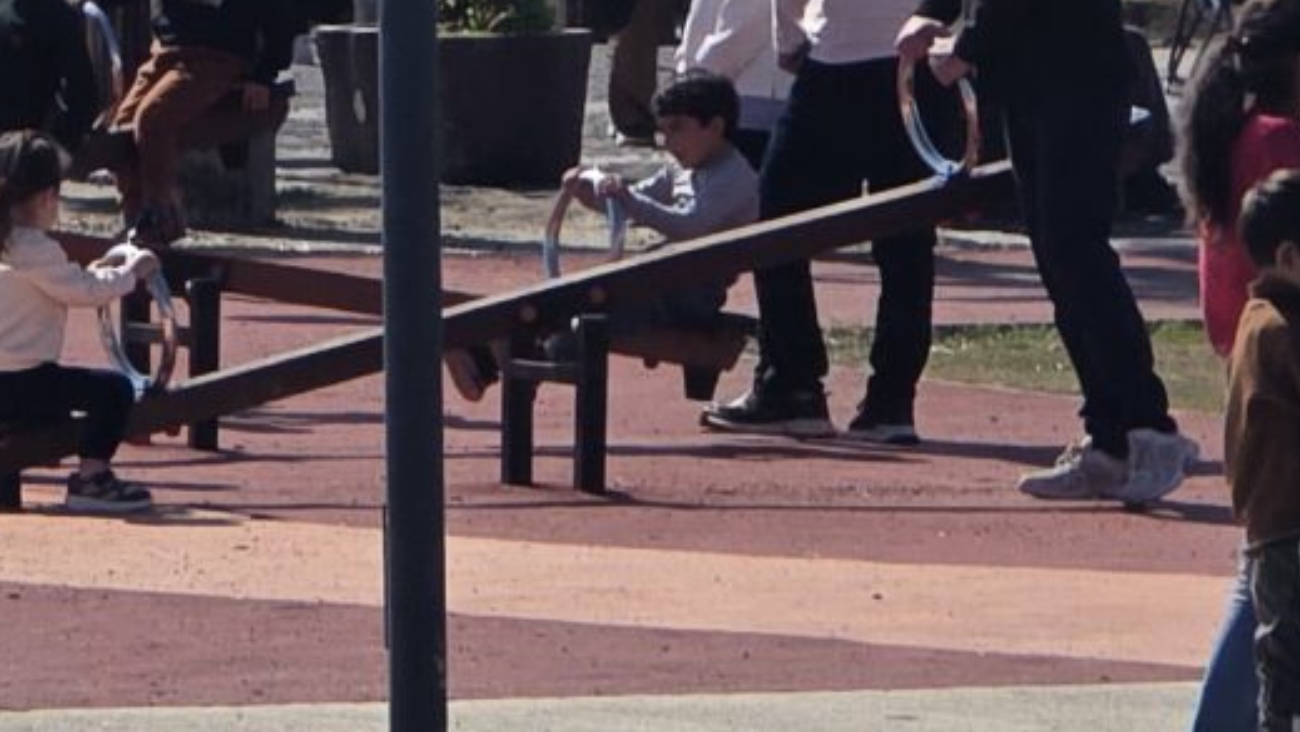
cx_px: -170
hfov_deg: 3.5
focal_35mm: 618
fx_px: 21304
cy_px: -584
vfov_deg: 2.0
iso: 64
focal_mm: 18.6
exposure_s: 1/3309
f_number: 3.4
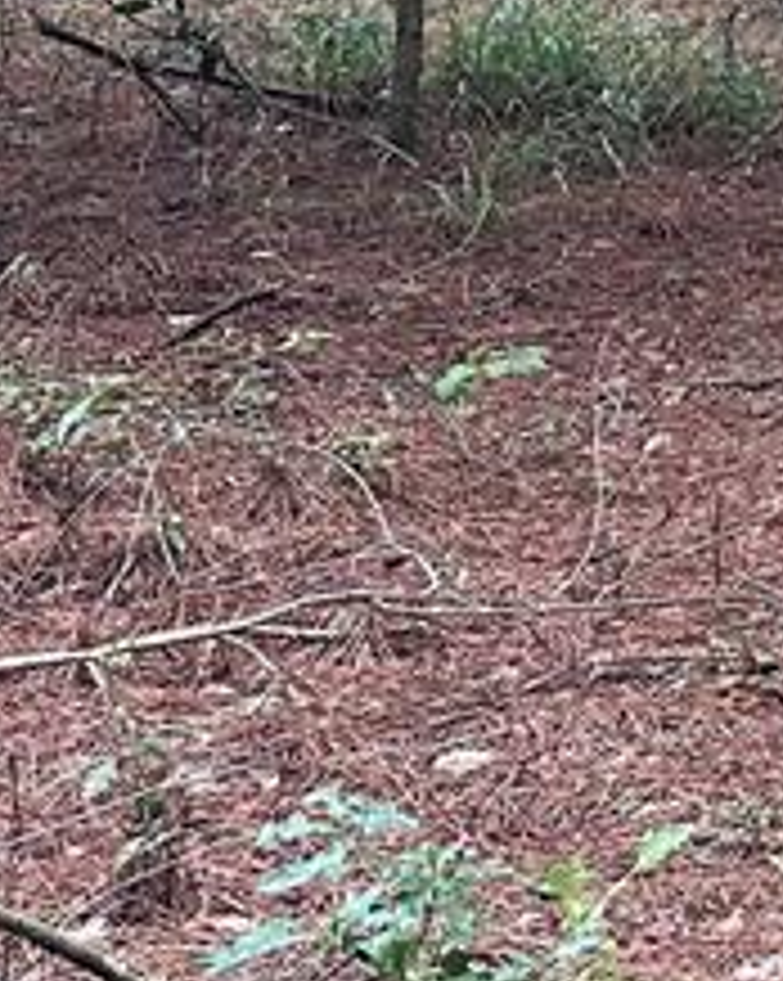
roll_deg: +1.4
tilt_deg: +3.2
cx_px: 2200
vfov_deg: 16.2
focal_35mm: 110
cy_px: -414
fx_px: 3191
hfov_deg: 10.6
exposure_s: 1/121
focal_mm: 6.86
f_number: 1.78
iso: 250
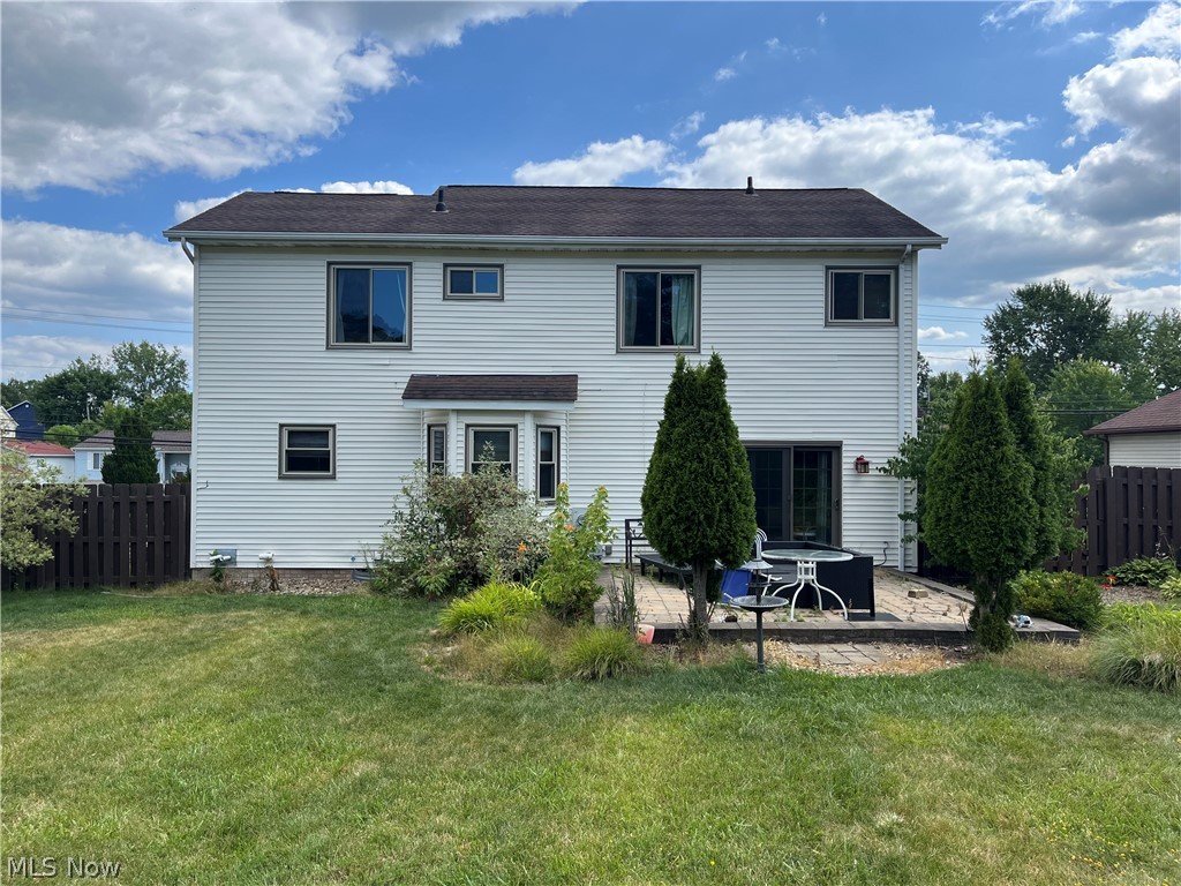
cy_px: 443
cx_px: 590
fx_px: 887
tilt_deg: +0.7
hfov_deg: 67.3
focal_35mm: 26
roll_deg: -0.1
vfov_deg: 53.1
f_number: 1.6
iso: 50
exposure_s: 1/2632
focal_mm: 5.1
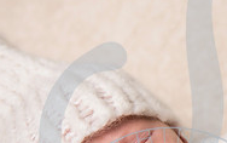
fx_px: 681
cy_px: 150
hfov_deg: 18.4
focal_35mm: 110
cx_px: 231
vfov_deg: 11.8
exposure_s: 1/250
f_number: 2.8
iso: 100
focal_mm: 35
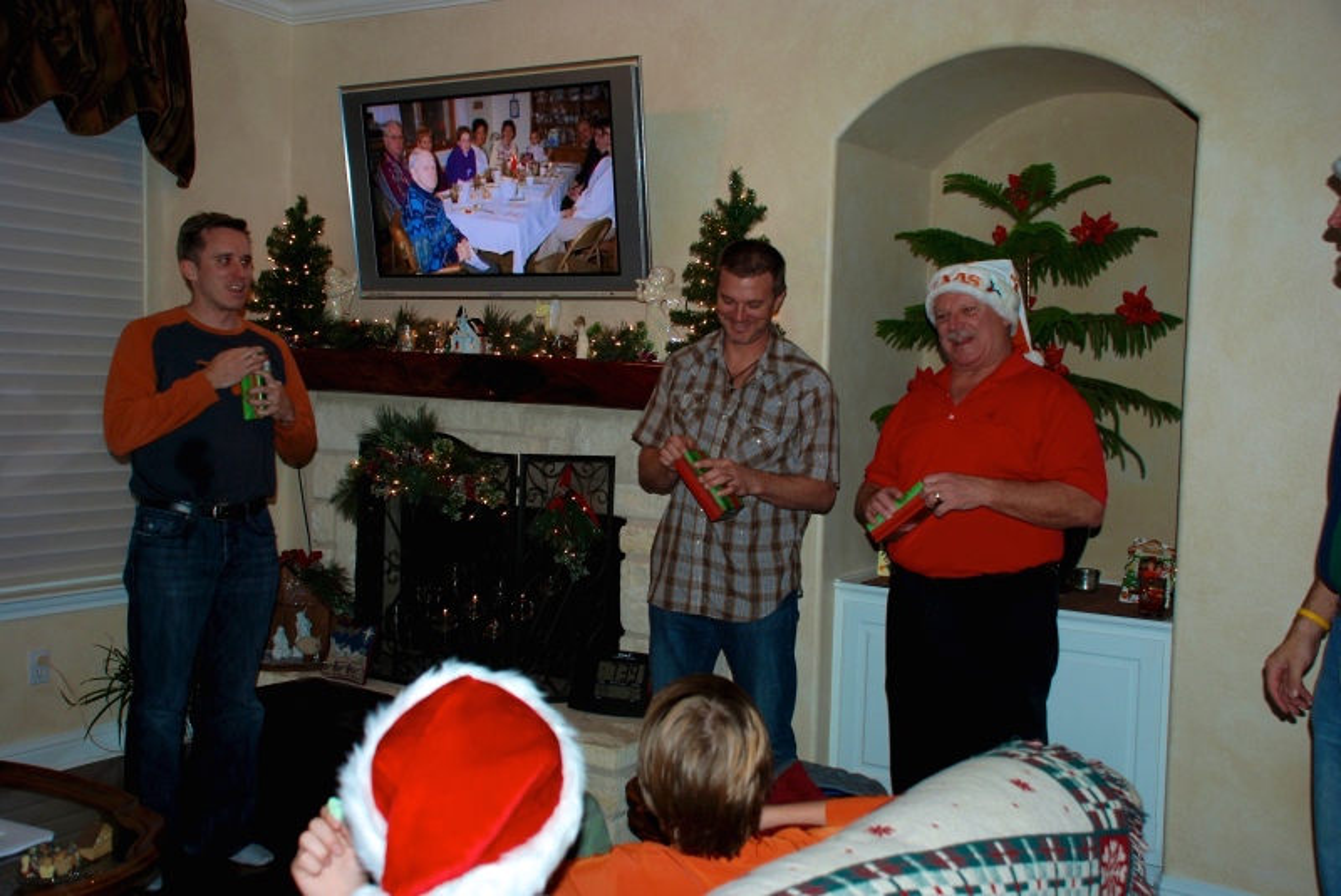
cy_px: 448
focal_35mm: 36
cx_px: 670
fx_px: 1342
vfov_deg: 36.9
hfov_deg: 53.1
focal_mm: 24
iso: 200
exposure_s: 1/60
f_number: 4
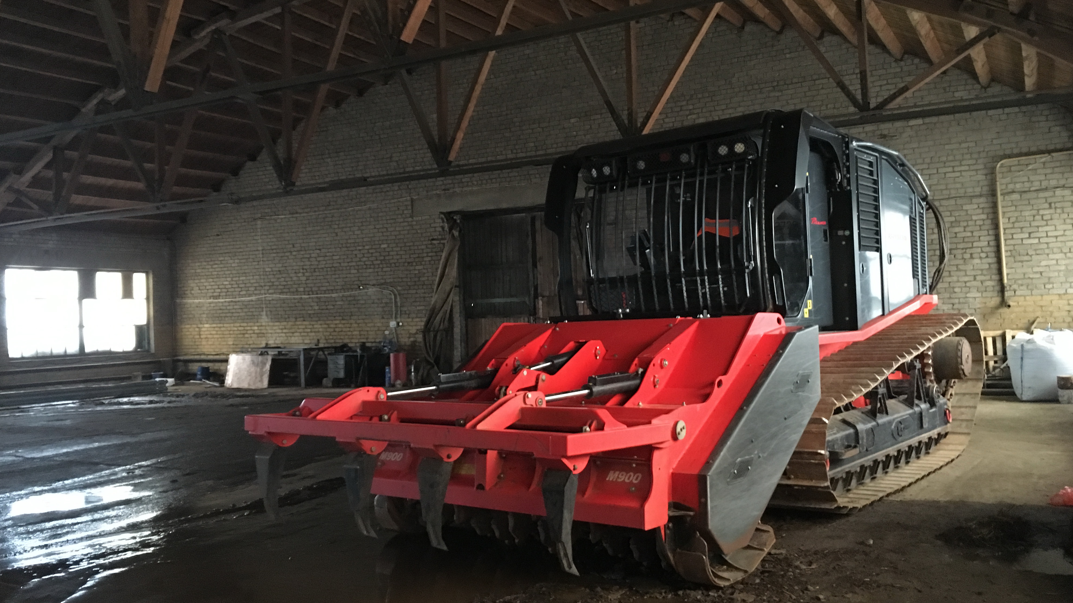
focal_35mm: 32
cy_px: 310
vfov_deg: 36.7
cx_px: 536
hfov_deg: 61.0
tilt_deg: +0.8
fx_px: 910
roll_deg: +0.9
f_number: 2.2
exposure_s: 1/17
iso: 320
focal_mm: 4.15
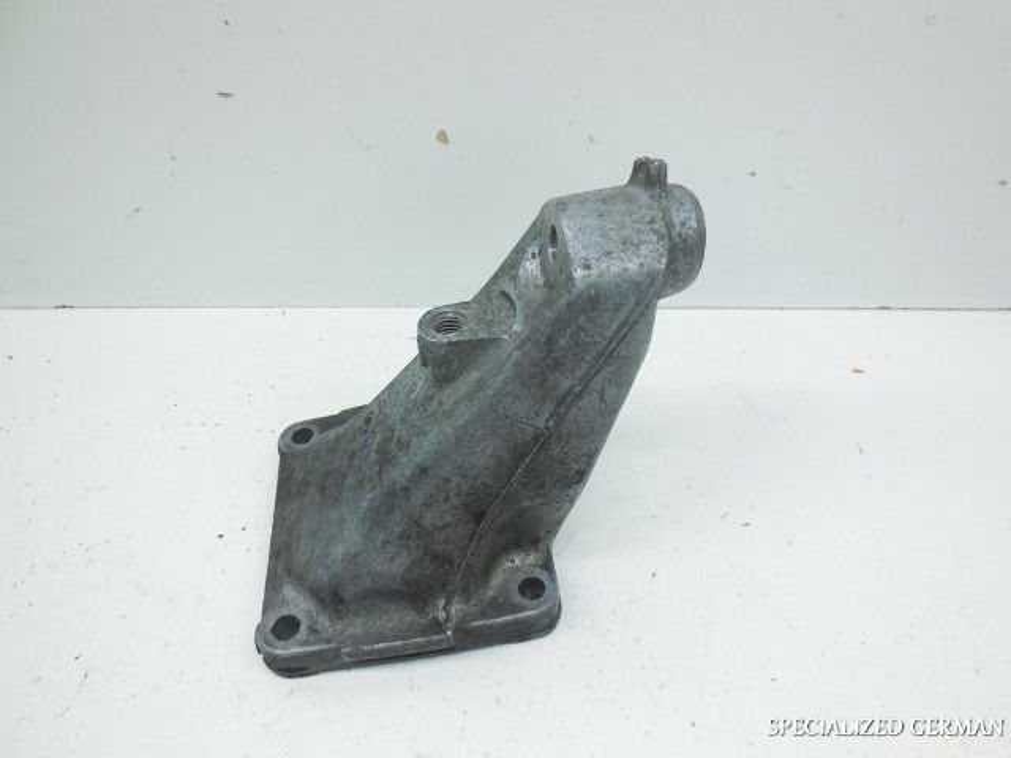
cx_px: 506
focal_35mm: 25
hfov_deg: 69.4
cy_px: 379
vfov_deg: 54.9
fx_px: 730
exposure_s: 1/250
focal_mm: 4.5
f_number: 3.1
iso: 320
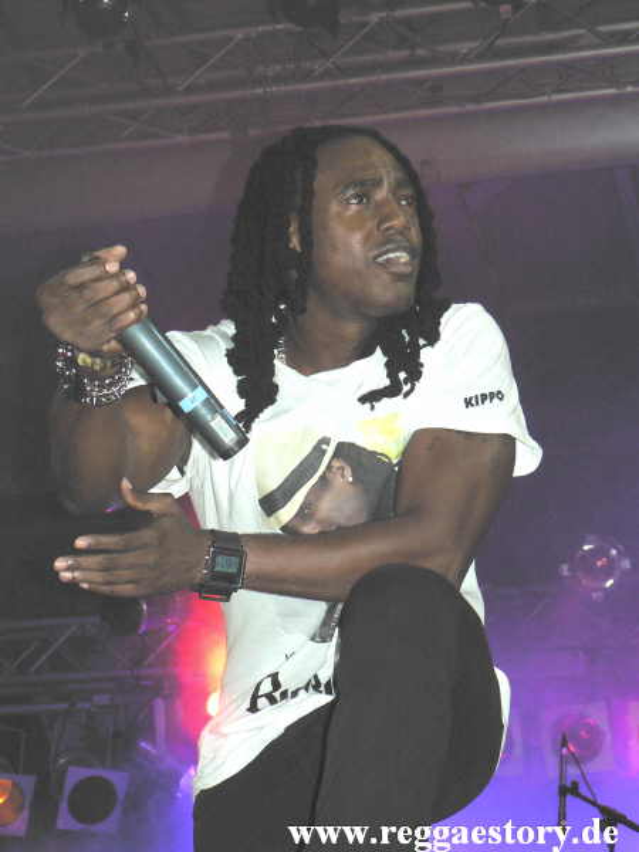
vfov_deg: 20.2
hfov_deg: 15.2
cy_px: 426
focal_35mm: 97
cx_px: 320
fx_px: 2387
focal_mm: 16.5
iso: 400
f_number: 3.2
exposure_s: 1/60
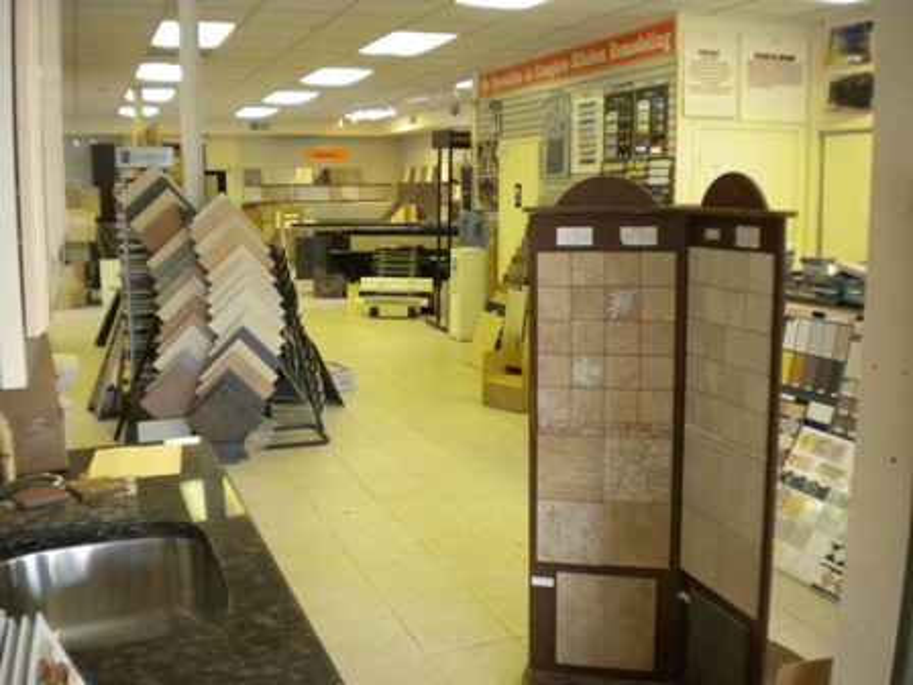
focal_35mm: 35
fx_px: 923
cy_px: 342
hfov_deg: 52.6
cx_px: 456
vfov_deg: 40.7
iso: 400
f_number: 3.1
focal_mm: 6.3
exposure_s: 1/52.3
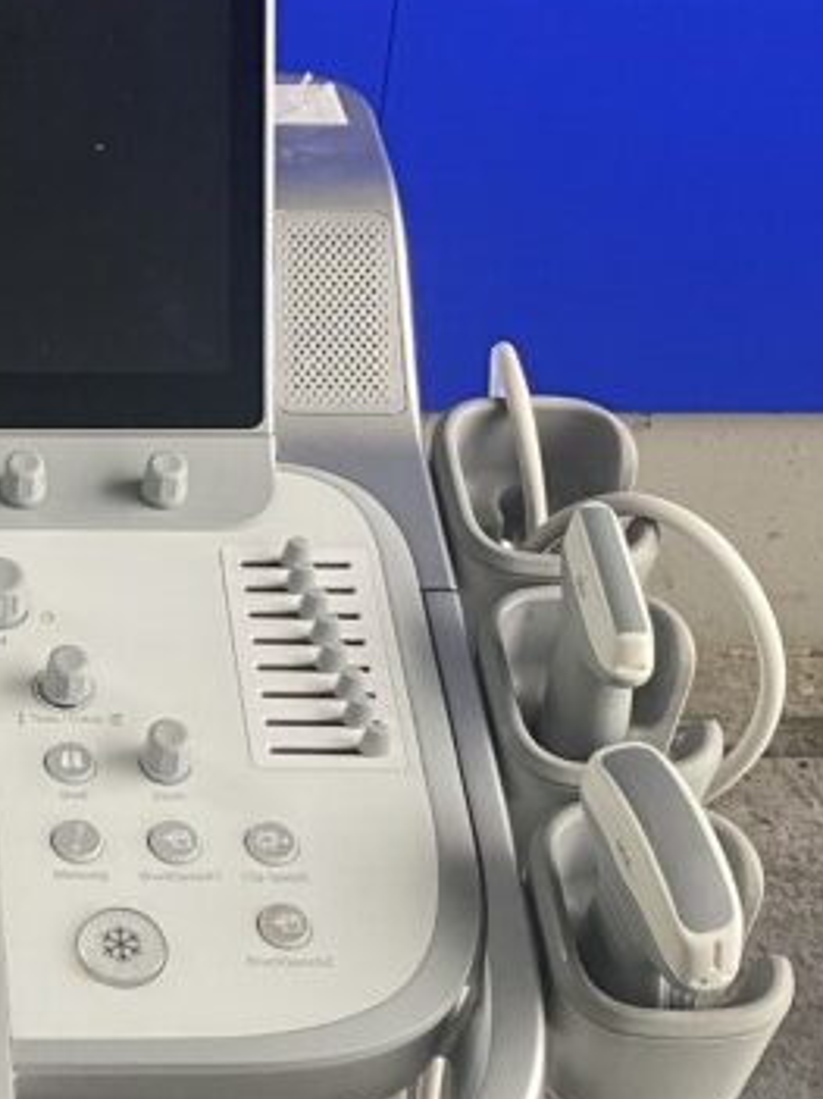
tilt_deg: -32.0
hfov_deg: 15.9
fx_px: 2823
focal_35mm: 89
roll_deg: -0.2
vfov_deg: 21.9
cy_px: 335
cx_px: -207
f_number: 1.8
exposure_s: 1/67
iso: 125
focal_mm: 4.25
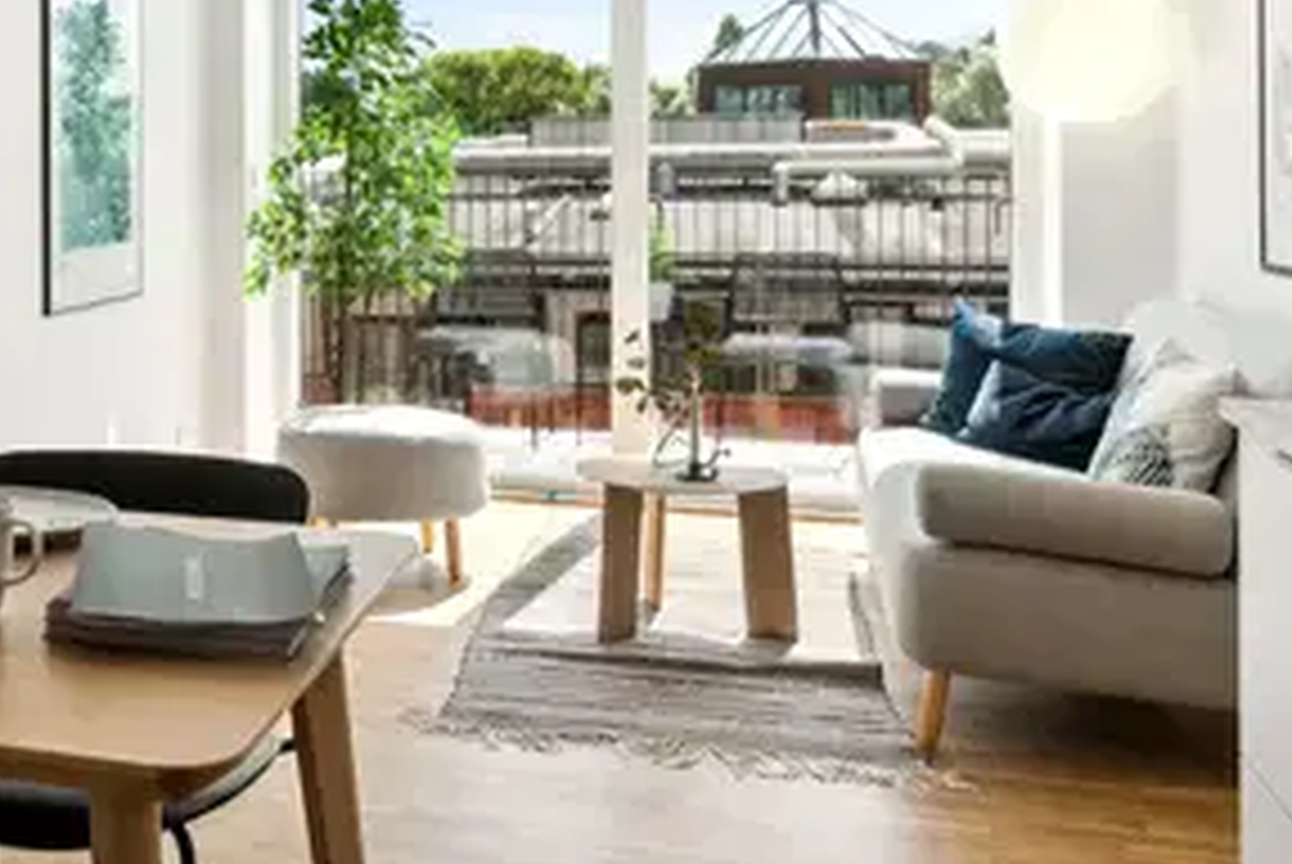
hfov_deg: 36.8
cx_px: 108
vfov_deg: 26.7
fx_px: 1800
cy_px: 218
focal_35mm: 50
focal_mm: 15
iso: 200
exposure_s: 1/100
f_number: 8
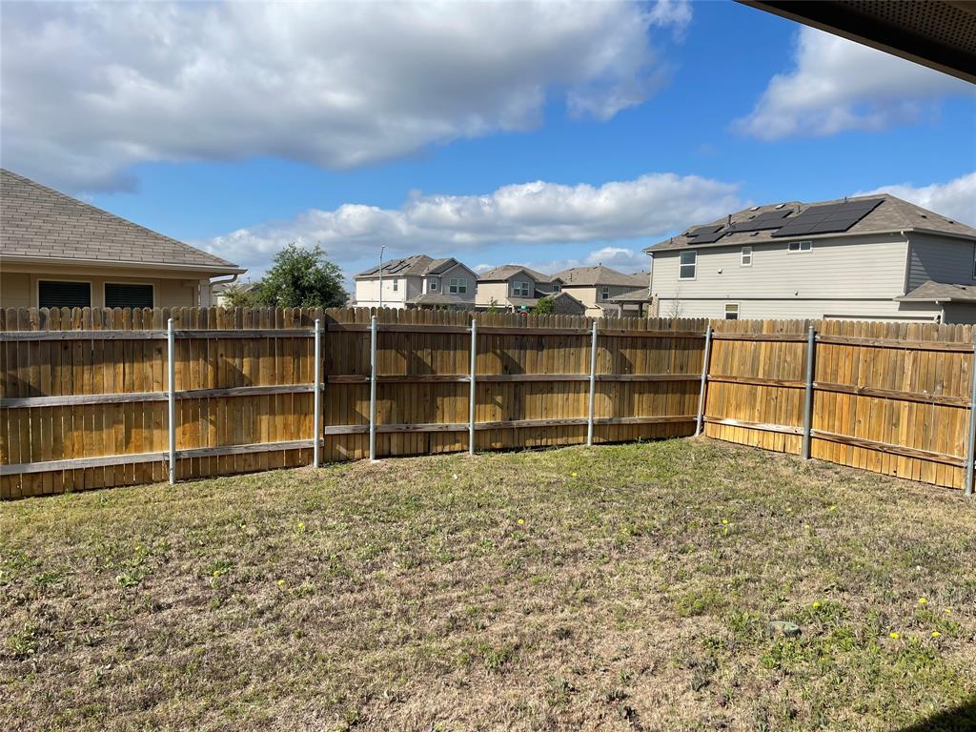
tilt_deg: -4.5
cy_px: 366
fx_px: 705
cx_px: 488
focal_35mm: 25
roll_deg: -1.7
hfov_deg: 69.4
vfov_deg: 54.9
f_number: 1.6
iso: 32
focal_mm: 5.1
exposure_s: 1/4717
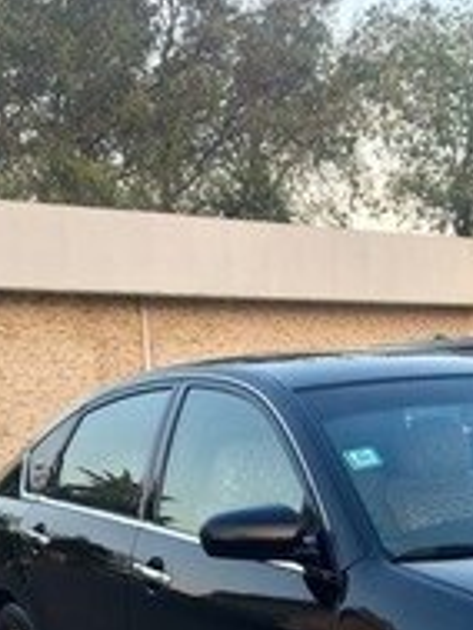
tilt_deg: -16.5
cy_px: 797
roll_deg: +0.2
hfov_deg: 19.1
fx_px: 1383
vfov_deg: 23.1
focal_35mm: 76
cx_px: 413
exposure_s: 1/50
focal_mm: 4.15
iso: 32
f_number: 2.2
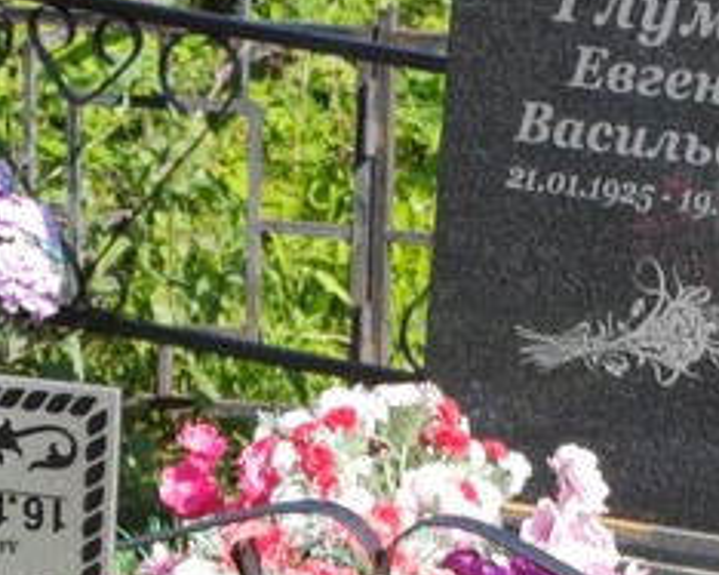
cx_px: 92
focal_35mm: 190
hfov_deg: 10.1
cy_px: 701
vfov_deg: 8.0
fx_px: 4041
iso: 100
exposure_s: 1/610
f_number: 1.9
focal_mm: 5.52
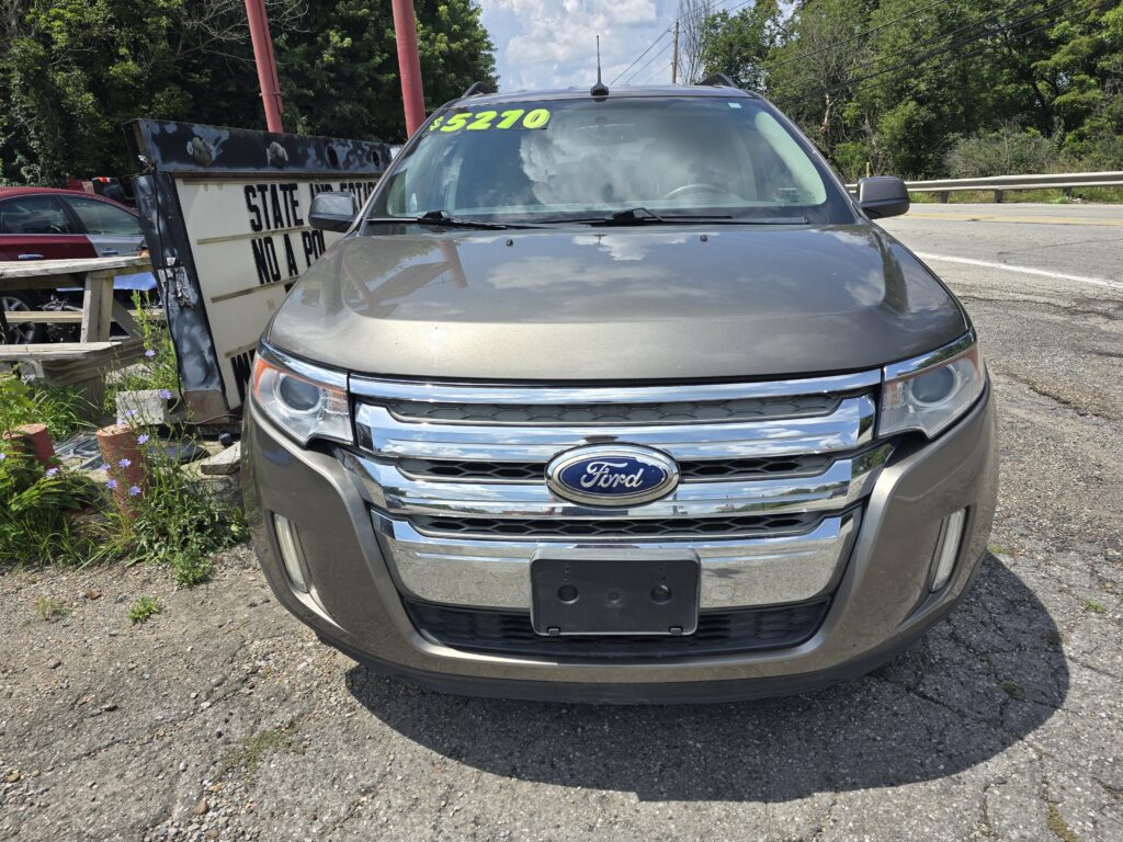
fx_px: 746
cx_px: 562
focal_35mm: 23
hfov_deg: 73.9
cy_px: 421
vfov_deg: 58.9
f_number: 1.7
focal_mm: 6.3
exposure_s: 1/734
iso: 12
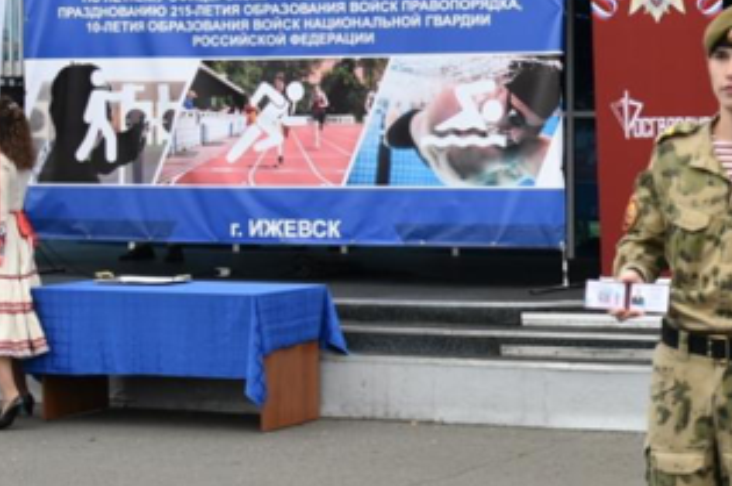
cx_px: 780
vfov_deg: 18.4
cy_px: 256
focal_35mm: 74
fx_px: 1502
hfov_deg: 25.6
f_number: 6.3
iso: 400
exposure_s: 1/160
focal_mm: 31
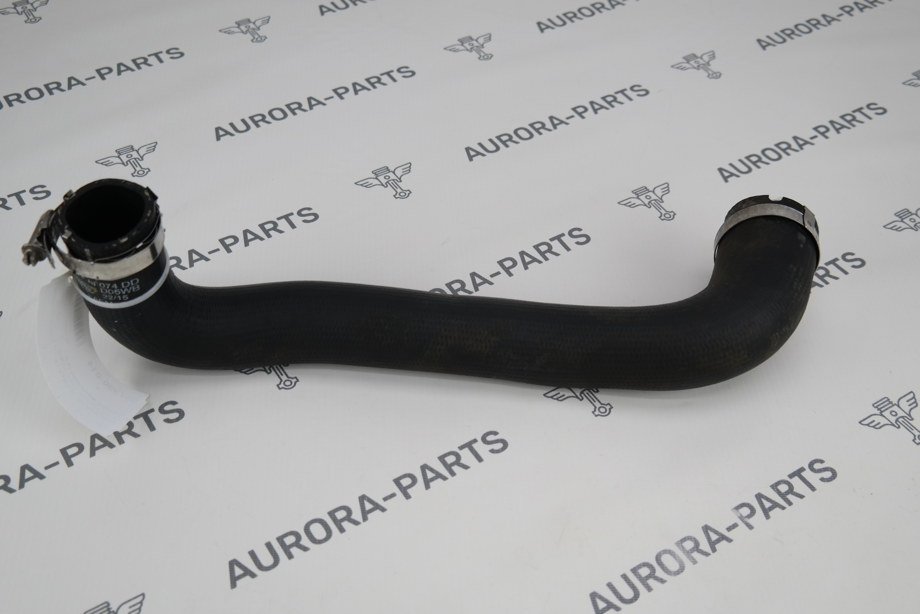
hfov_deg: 44.5
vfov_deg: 30.5
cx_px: 460
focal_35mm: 44
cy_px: 307
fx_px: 1124
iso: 100
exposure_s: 1/100
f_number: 4
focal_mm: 29
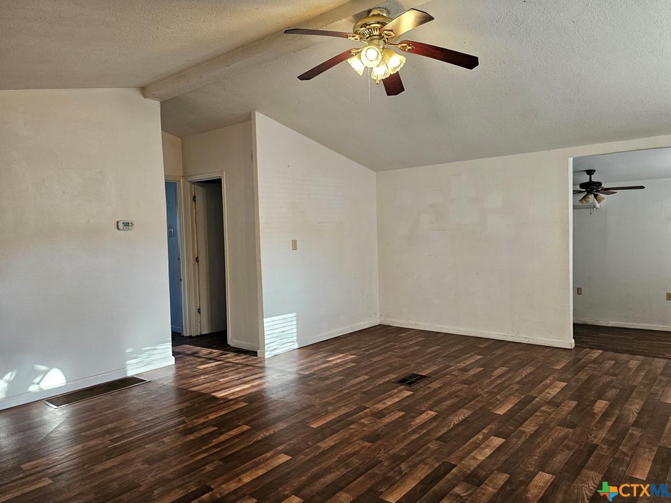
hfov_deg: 71.6
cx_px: 347
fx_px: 465
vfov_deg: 56.8
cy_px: 253
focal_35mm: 24
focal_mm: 6.3
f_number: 1.7
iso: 200
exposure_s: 1/120
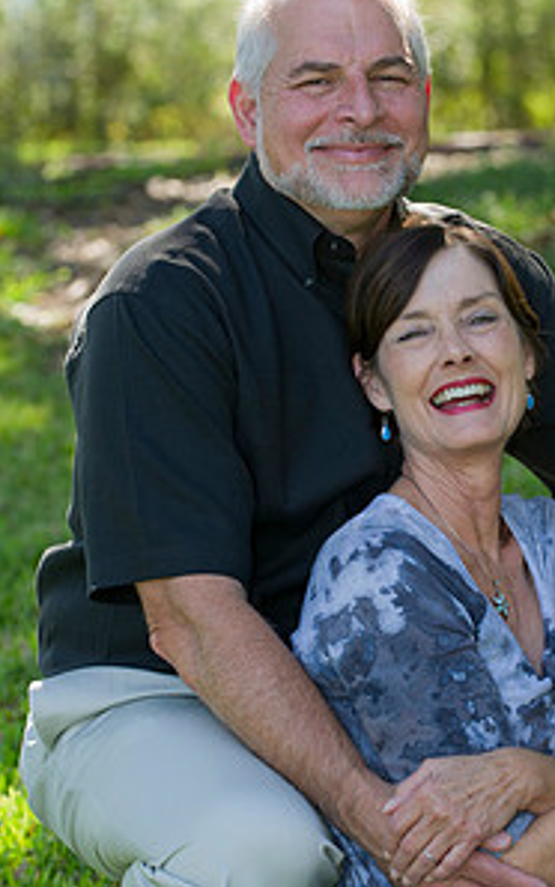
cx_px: 392
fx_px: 3915
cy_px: 460
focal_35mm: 162
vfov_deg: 12.9
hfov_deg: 8.1
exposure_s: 1/160
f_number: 4
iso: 250
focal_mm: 105
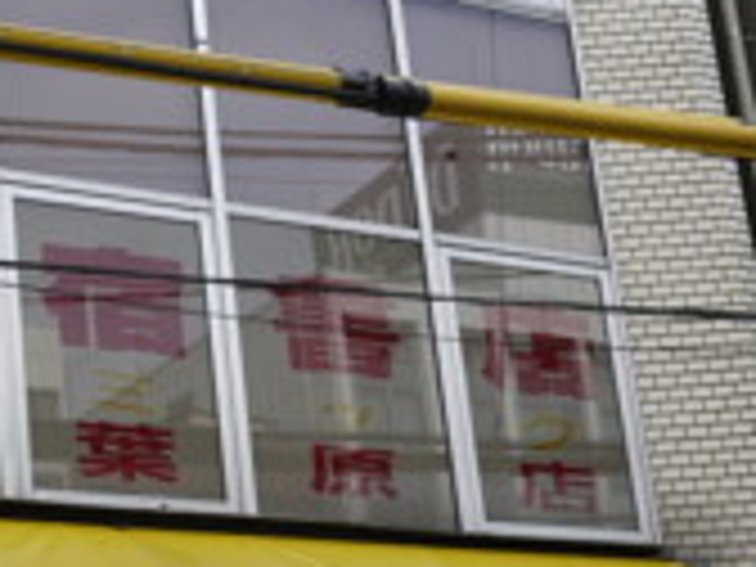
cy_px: 338
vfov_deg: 13.8
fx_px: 2337
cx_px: 140
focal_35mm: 107
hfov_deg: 18.2
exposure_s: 1/1000
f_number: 2.2
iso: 100
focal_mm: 20
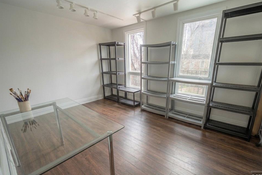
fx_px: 109
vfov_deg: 77.3
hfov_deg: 100.3
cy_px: 91
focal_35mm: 15
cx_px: 138
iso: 640
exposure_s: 1/250
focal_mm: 14
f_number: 8
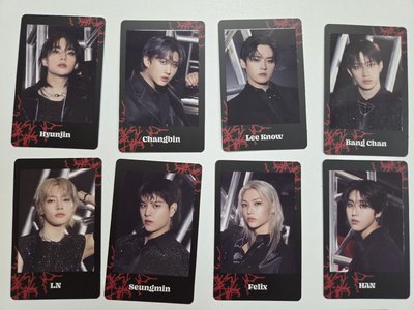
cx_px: 207
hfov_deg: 73.9
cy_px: 155
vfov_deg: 58.9
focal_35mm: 23
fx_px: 275
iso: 640
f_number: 1.8
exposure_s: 1/120
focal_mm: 5.4
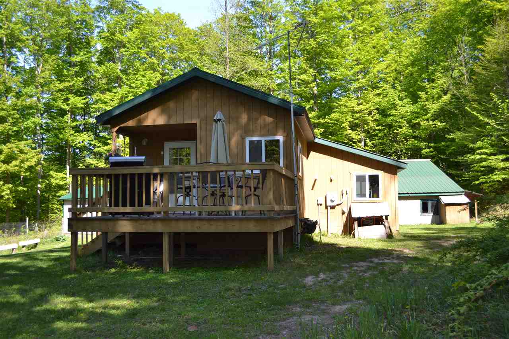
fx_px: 466
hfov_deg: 57.2
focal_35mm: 33
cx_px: 254
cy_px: 170
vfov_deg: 40.0
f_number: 5
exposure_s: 1/200
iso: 100
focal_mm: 22
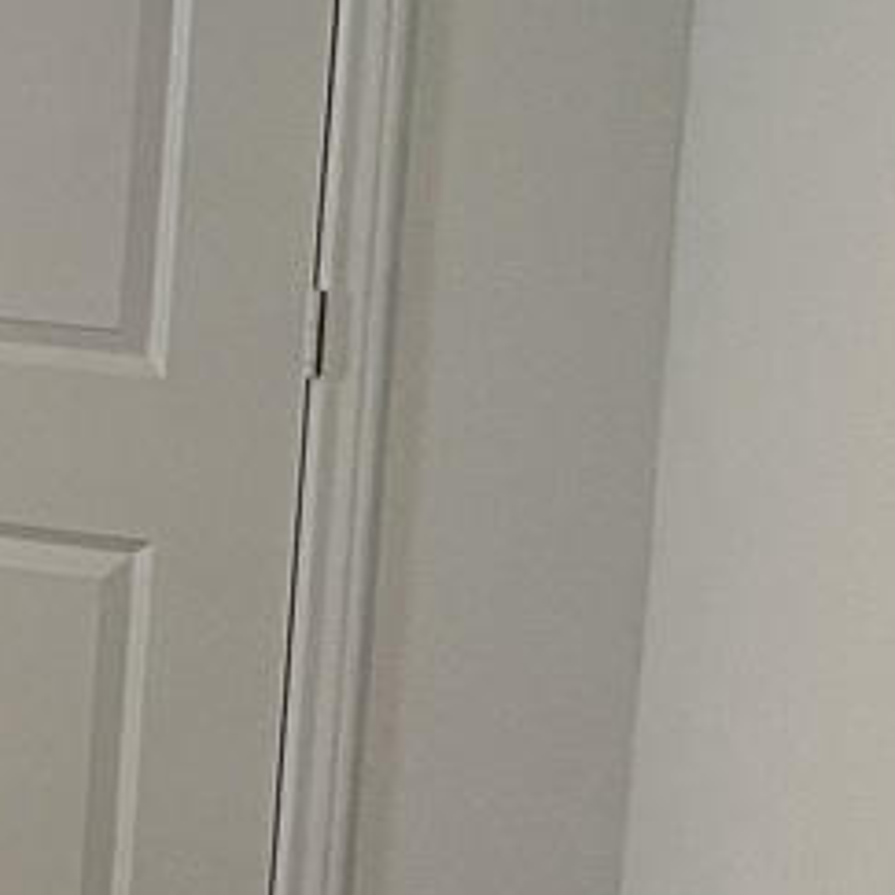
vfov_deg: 12.7
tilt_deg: -7.5
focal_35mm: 136
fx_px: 3978
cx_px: -1657
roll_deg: -0.8
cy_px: -18
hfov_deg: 10.1
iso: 100
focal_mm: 5.7
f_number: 1.5
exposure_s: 1/60
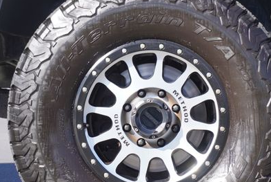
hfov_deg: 16.8
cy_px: 113
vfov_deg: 11.3
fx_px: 919
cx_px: 153
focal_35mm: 122
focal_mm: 50
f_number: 5.6
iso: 100
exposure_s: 1/160
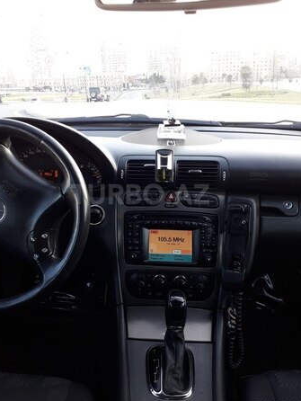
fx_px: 347
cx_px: 140
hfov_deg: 46.8
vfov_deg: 59.9
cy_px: 194
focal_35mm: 30
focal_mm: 3.6
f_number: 1.9
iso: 64
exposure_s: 1/50
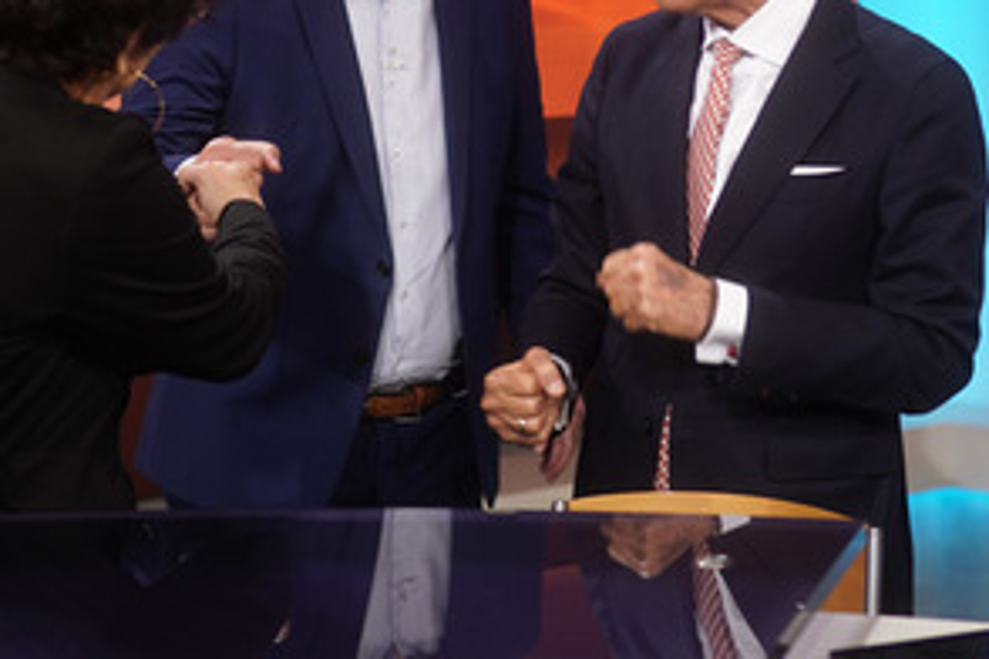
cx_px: 436
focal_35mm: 69
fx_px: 1895
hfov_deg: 29.2
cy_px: 168
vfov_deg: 19.6
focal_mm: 30
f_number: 1.4
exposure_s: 1/80
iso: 160
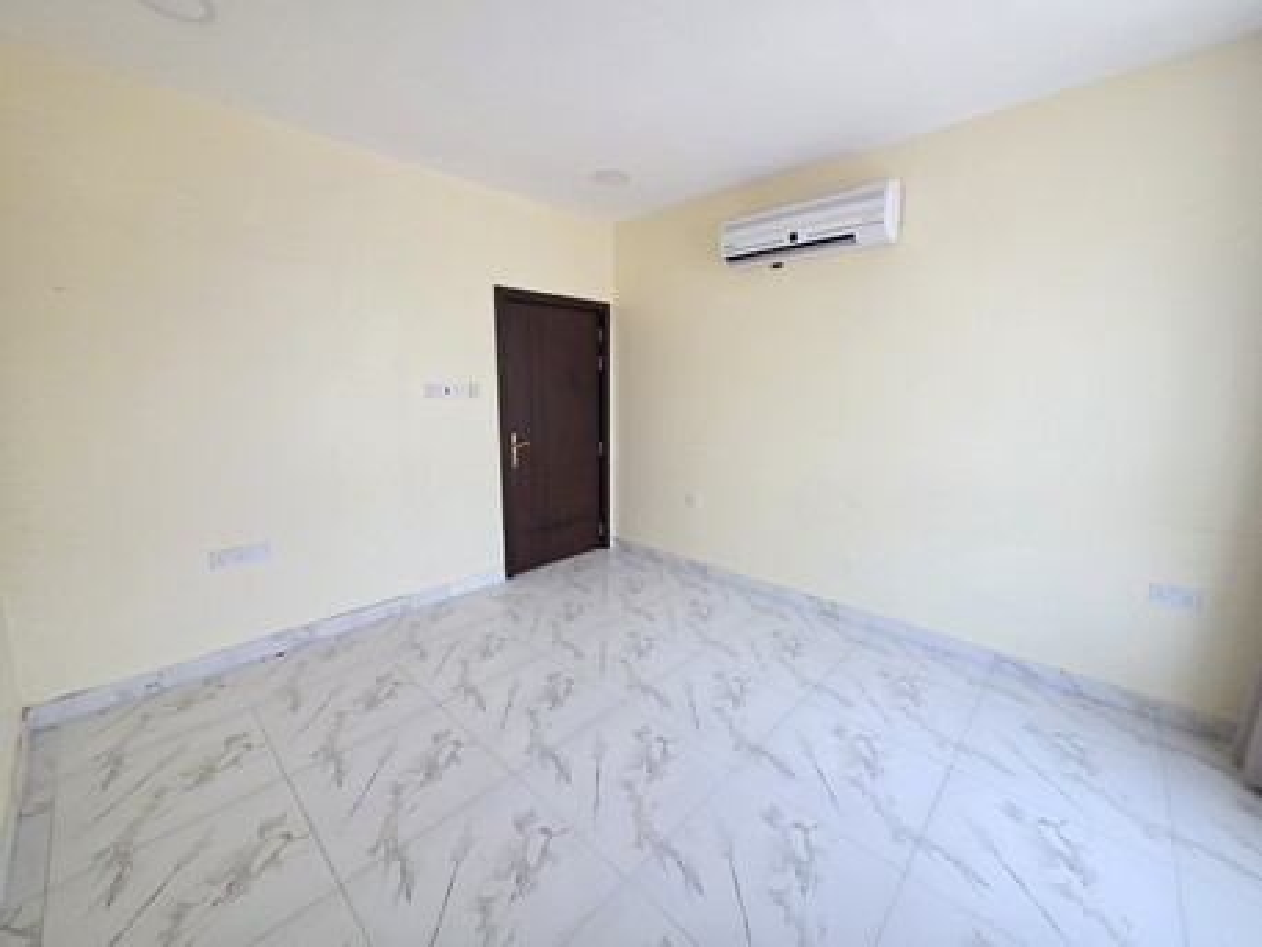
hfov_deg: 106.2
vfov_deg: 89.9
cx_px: 631
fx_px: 474
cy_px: 474
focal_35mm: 13
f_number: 1.9
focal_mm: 2.2
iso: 400
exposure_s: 1/200
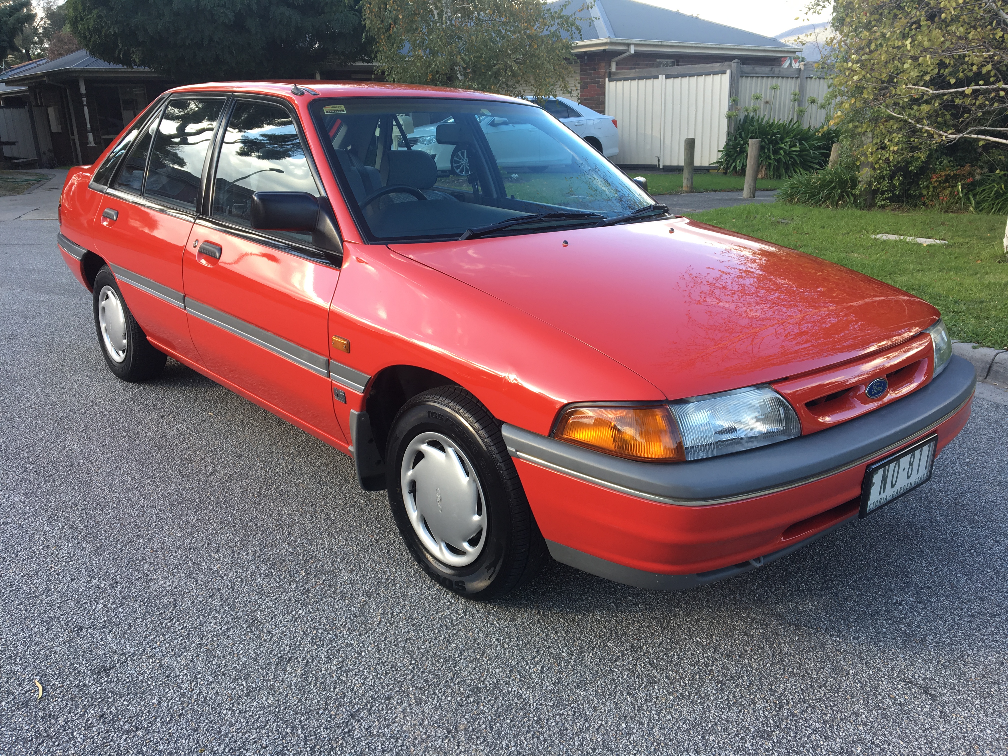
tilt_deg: -15.4
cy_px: 378
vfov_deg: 48.2
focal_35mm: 29
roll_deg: +1.8
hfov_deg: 61.7
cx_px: 504
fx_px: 844
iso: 25
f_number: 2.2
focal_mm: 4.15
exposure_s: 1/129
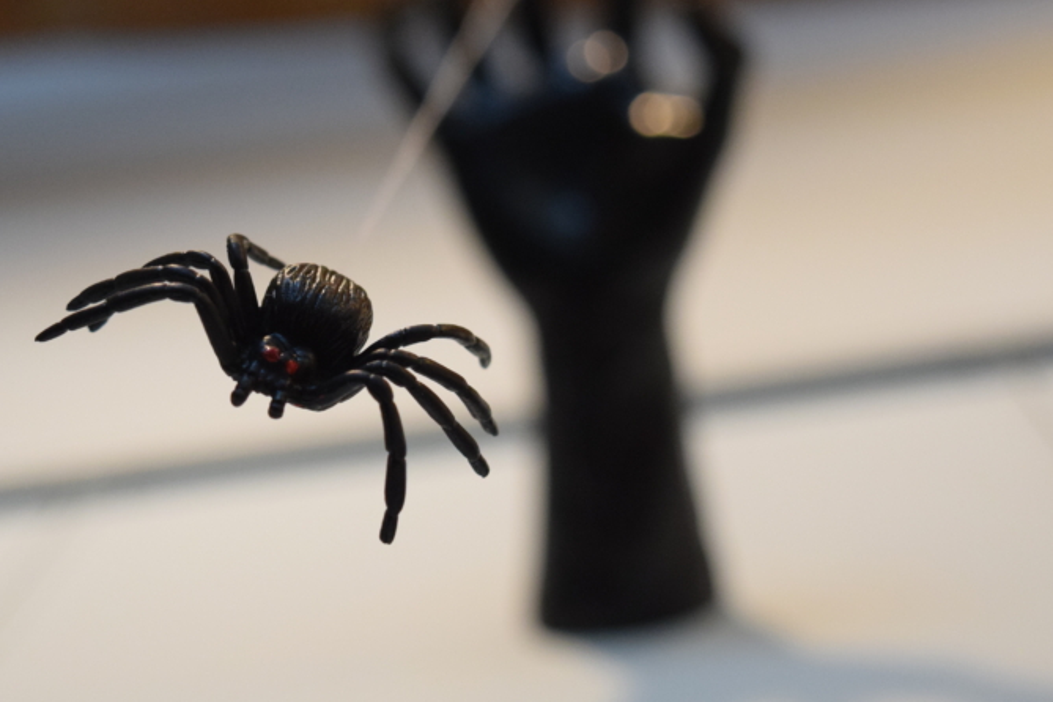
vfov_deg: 14.1
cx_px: 335
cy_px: 327
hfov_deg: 20.9
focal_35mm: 97
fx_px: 2837
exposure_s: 1/125
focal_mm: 42
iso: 2000
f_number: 5
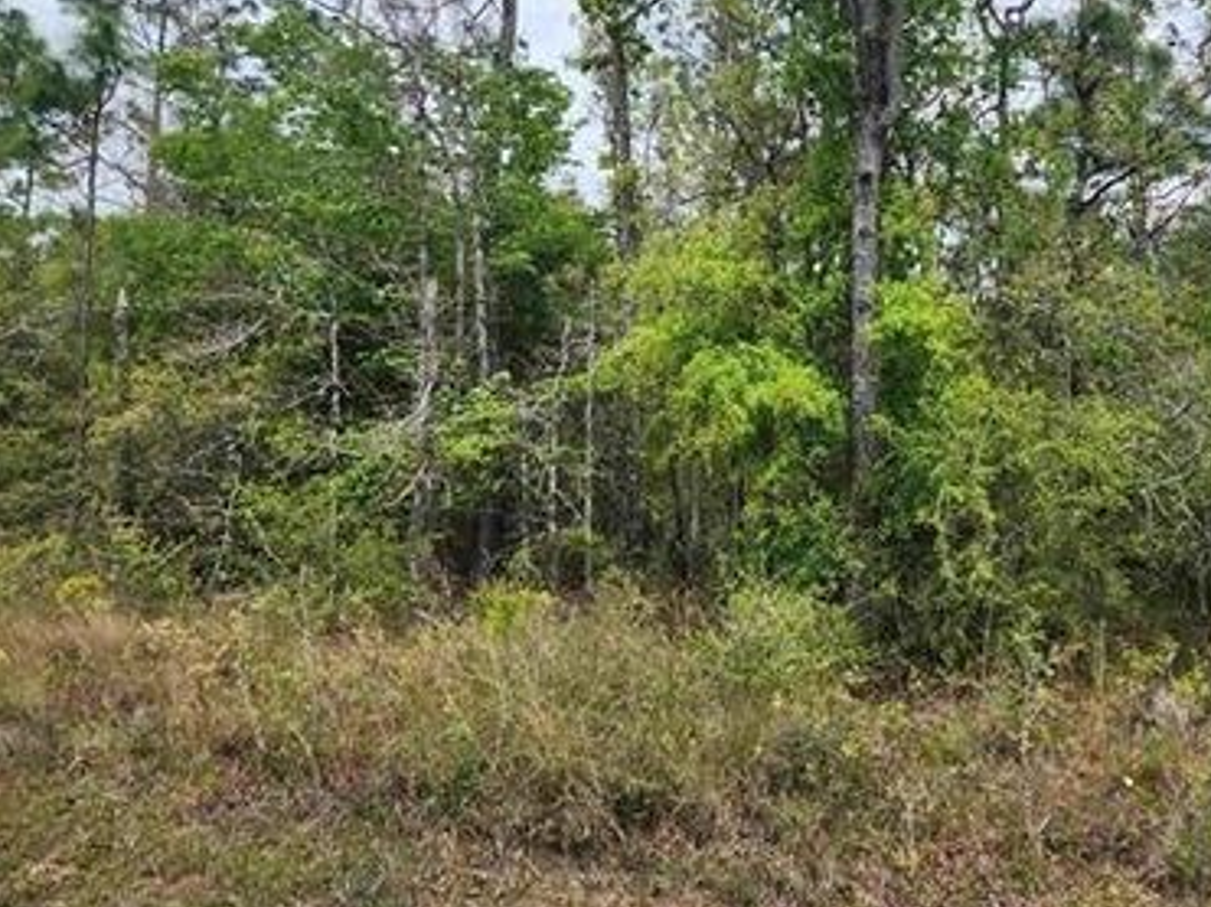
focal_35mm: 31
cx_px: 810
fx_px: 1084
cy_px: 372
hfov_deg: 57.1
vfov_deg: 45.2
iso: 20
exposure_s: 1/1751
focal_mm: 5.4
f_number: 1.8
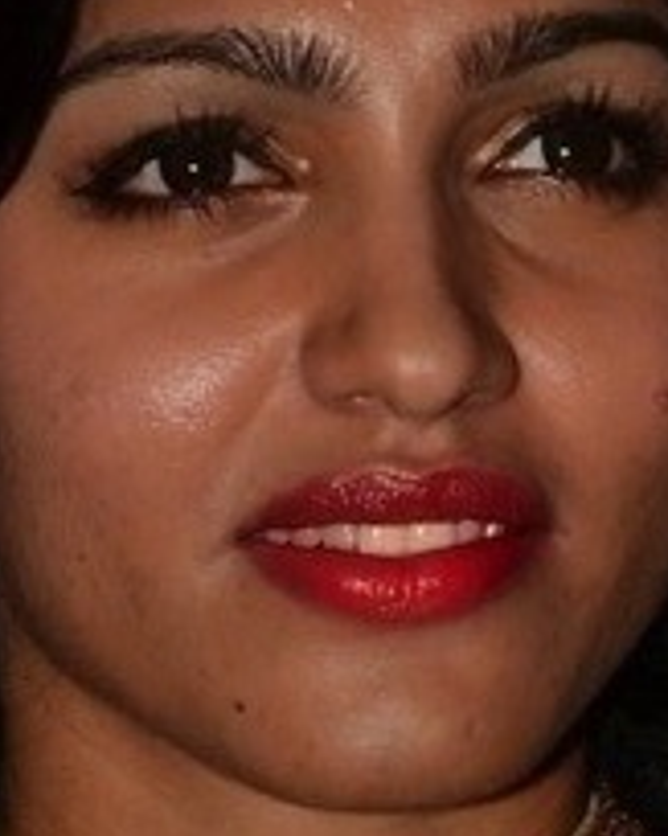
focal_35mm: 549
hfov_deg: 2.8
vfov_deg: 3.5
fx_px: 13577
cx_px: 291
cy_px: 1238
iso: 200
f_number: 9
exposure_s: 1/160
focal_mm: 66
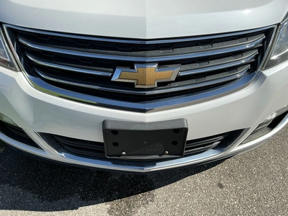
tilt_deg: -39.6
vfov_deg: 49.7
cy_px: 108
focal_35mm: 28
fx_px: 233
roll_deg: -0.7
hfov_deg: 63.4
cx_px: 144
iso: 25
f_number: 1.8
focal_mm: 3
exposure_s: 1/1786
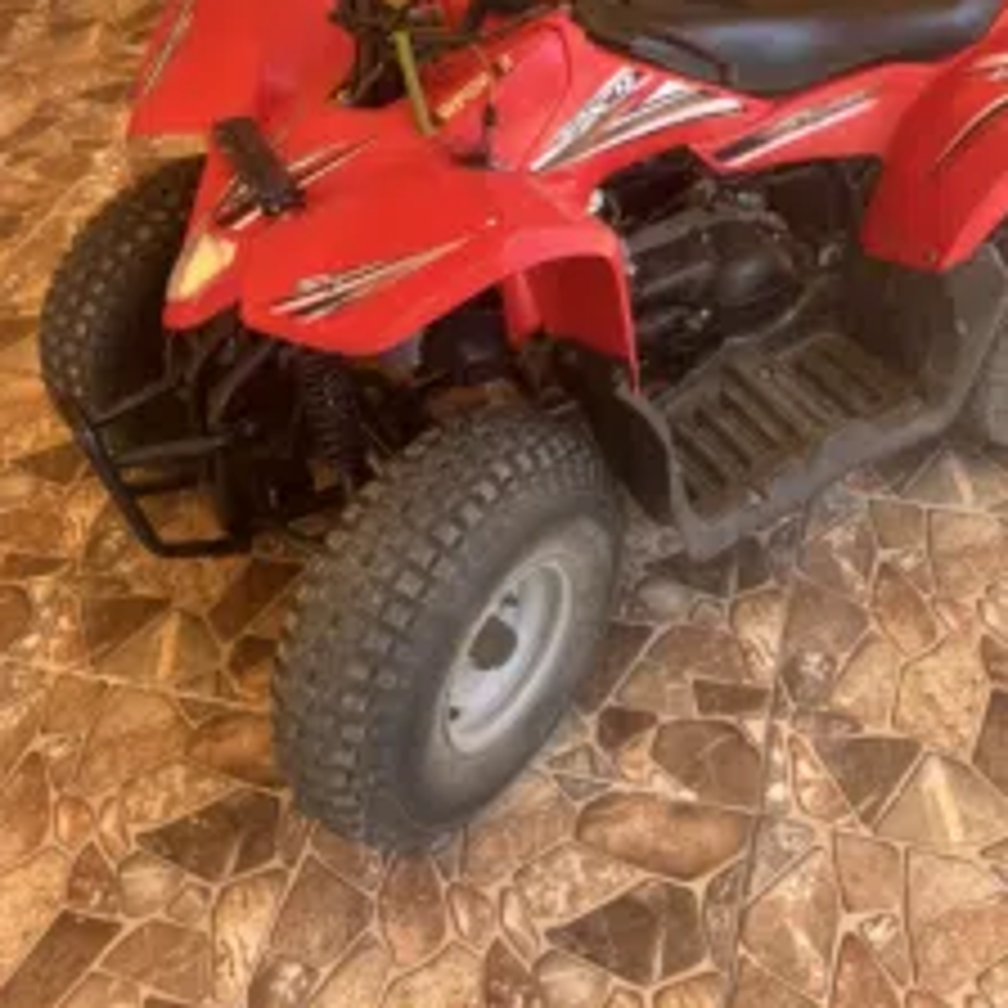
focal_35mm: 41
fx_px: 1351
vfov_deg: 39.4
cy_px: 207
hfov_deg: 40.8
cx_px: 585
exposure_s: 1/442
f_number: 1.6
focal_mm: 5.1
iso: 50
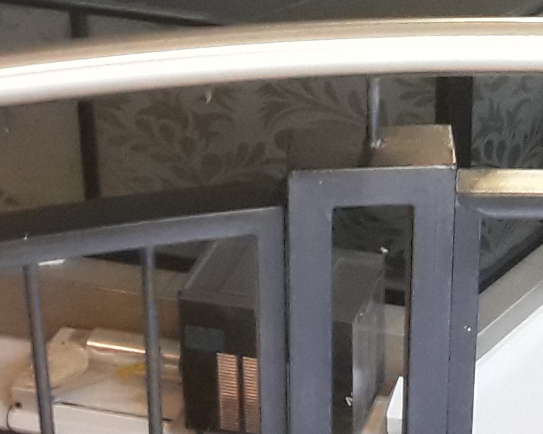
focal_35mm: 92
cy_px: -94
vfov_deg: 16.0
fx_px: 1479
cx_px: 577
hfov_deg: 20.0
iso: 250
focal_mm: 2.2
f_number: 1.9
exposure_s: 1/50
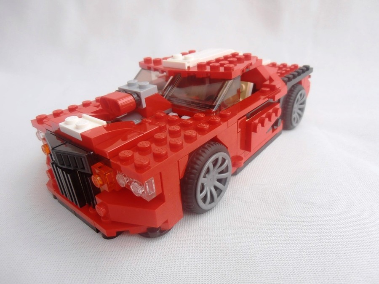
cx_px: 190
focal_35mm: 24
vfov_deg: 56.8
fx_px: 263
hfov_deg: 71.6
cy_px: 142
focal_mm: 4.2
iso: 80
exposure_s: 1/80
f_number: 3
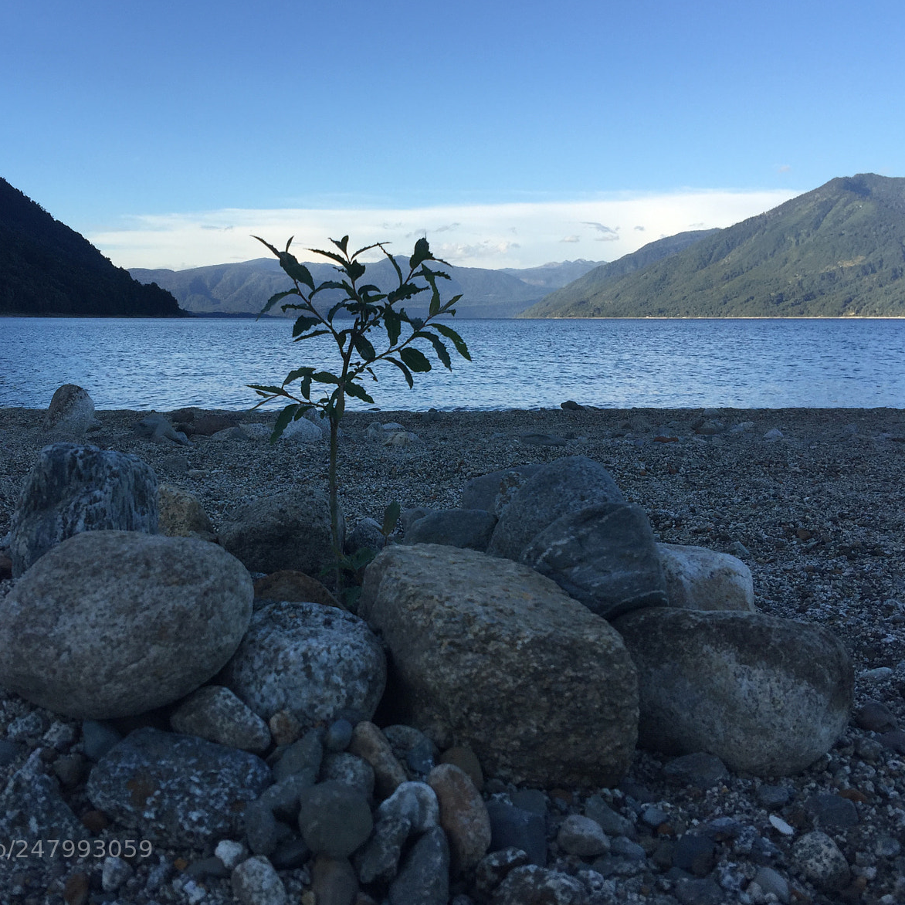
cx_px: 366
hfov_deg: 47.0
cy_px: 446
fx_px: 1035
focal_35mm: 35
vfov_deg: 47.2
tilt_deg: -7.0
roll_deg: -0.6
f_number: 2.2
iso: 32
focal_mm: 4.15
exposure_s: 1/898
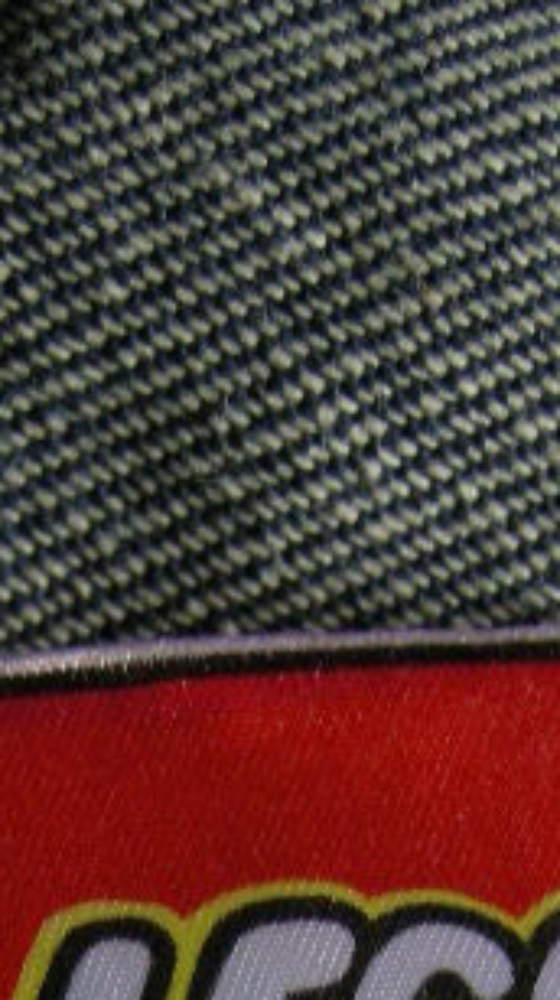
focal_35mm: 131
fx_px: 3469
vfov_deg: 15.2
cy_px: 1489
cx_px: 179
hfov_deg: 9.2
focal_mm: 7.5
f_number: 2.7
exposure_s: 1/62
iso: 131
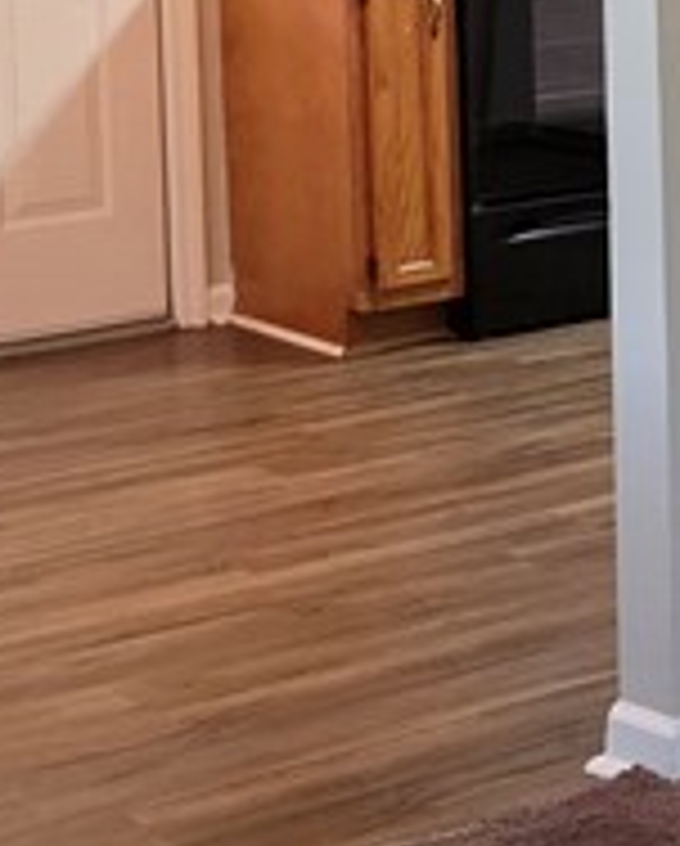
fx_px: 3062
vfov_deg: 15.3
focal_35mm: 122
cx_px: 1662
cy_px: -117
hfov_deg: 10.7
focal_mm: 6.3
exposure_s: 1/120
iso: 500
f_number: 1.7
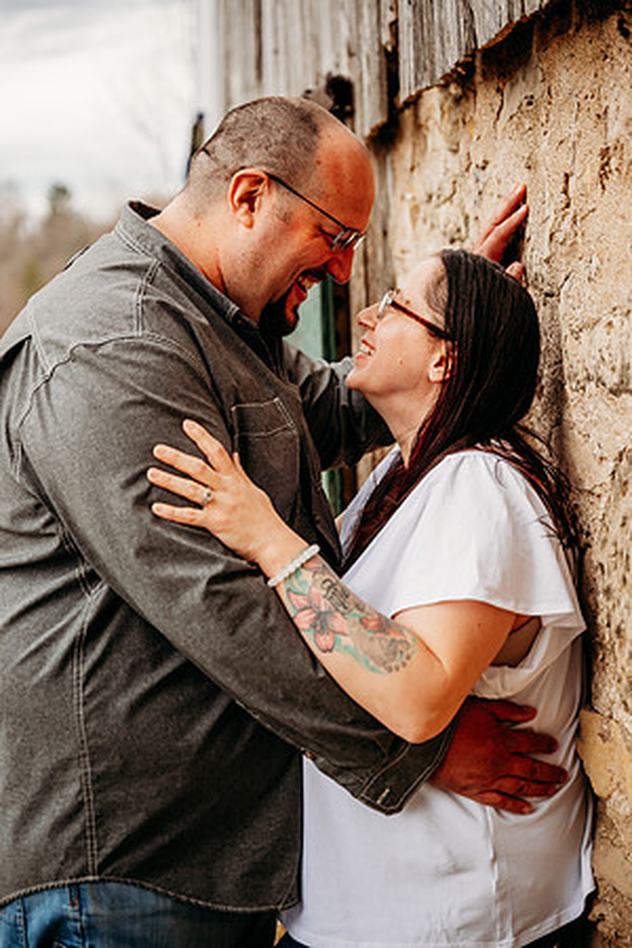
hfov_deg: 19.5
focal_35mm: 70
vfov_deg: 28.8
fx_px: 1843
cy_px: 474
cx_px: 316
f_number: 3.5
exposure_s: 1/250
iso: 320
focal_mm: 70
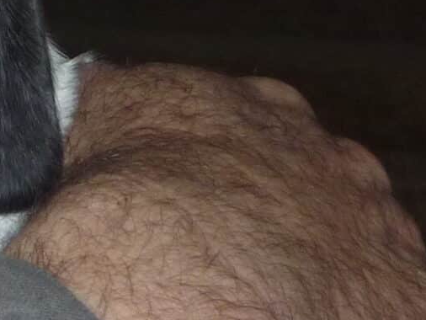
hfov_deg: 5.1
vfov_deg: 3.8
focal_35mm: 381
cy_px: -515
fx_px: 4691
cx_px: -541
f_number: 4.1
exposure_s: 1/125
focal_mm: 11
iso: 160
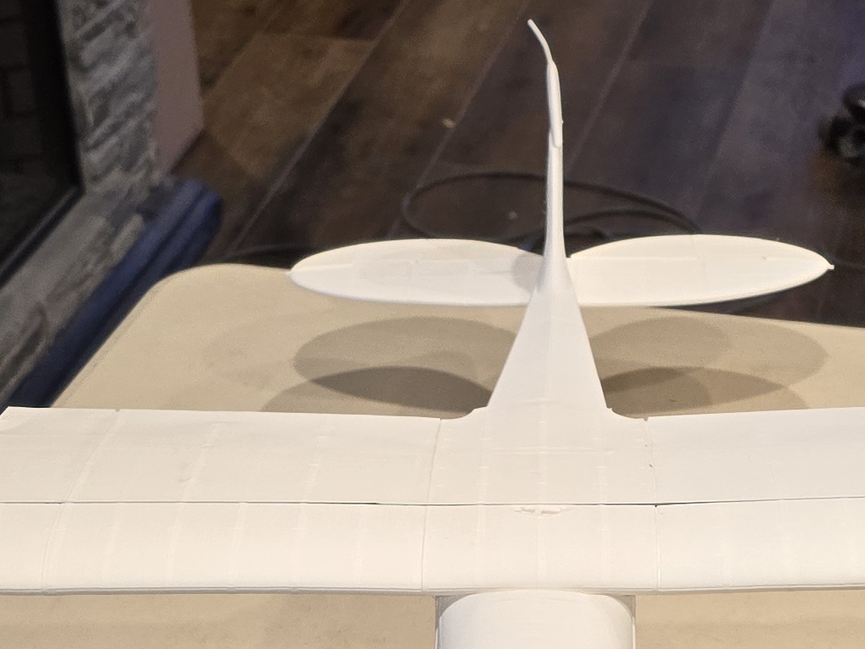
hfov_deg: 21.8
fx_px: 2249
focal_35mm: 90
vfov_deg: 16.2
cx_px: 435
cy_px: 577
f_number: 1.7
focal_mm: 6.3
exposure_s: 1/120
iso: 250
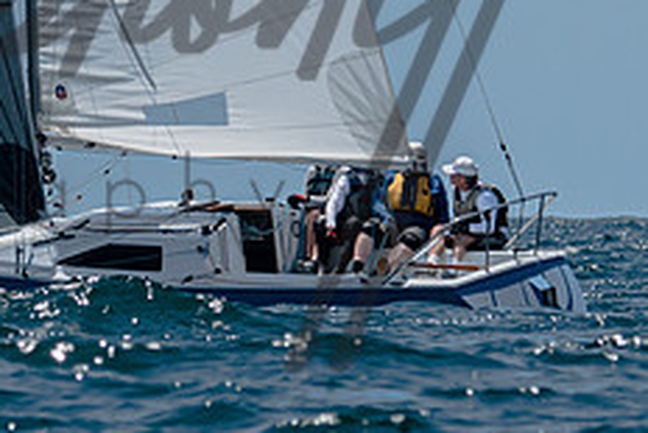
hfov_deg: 2.1
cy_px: 62
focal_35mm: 977
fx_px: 17596
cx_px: 248
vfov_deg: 1.4
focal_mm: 220
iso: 200
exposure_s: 1/2000
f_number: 5.3
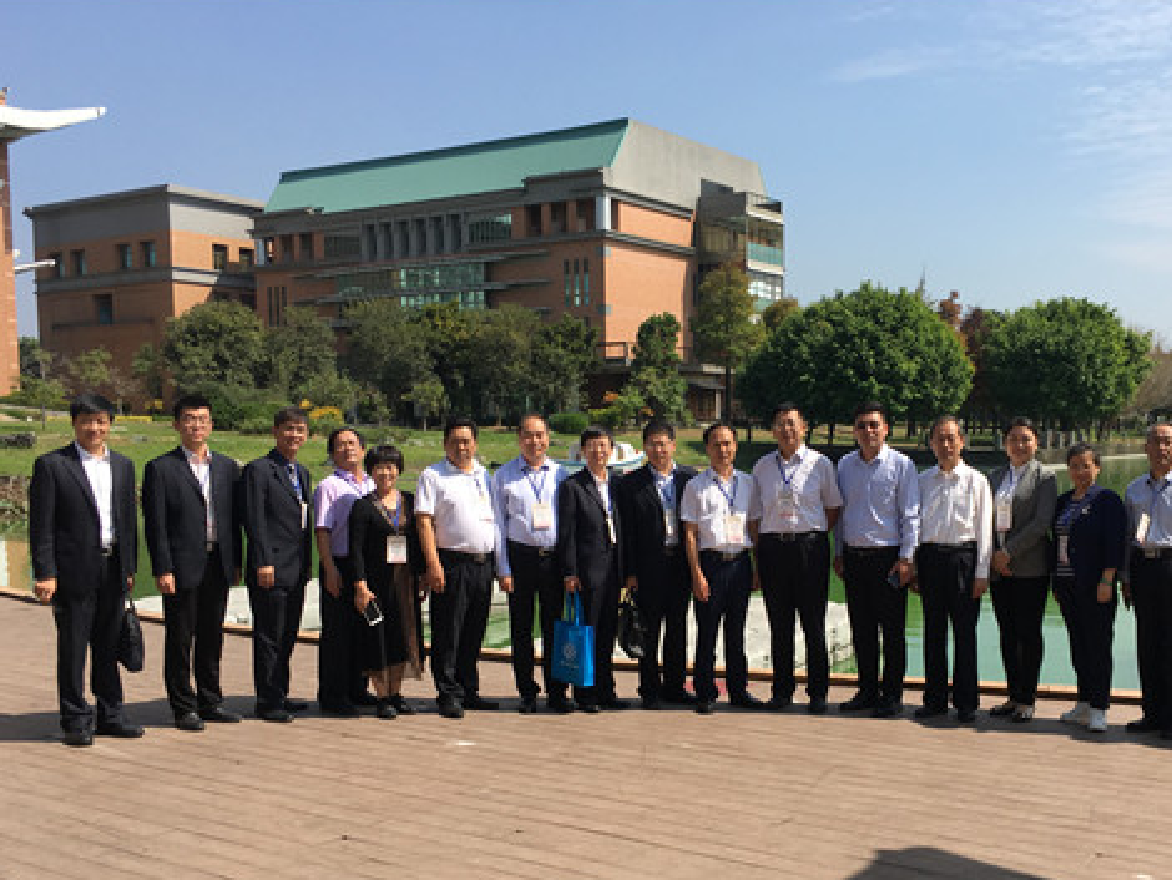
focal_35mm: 37
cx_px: 708
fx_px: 1253
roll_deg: +0.7
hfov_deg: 49.8
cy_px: 548
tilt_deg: -3.5
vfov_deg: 38.5
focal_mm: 4.15
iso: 25
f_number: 2.2
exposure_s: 1/1603
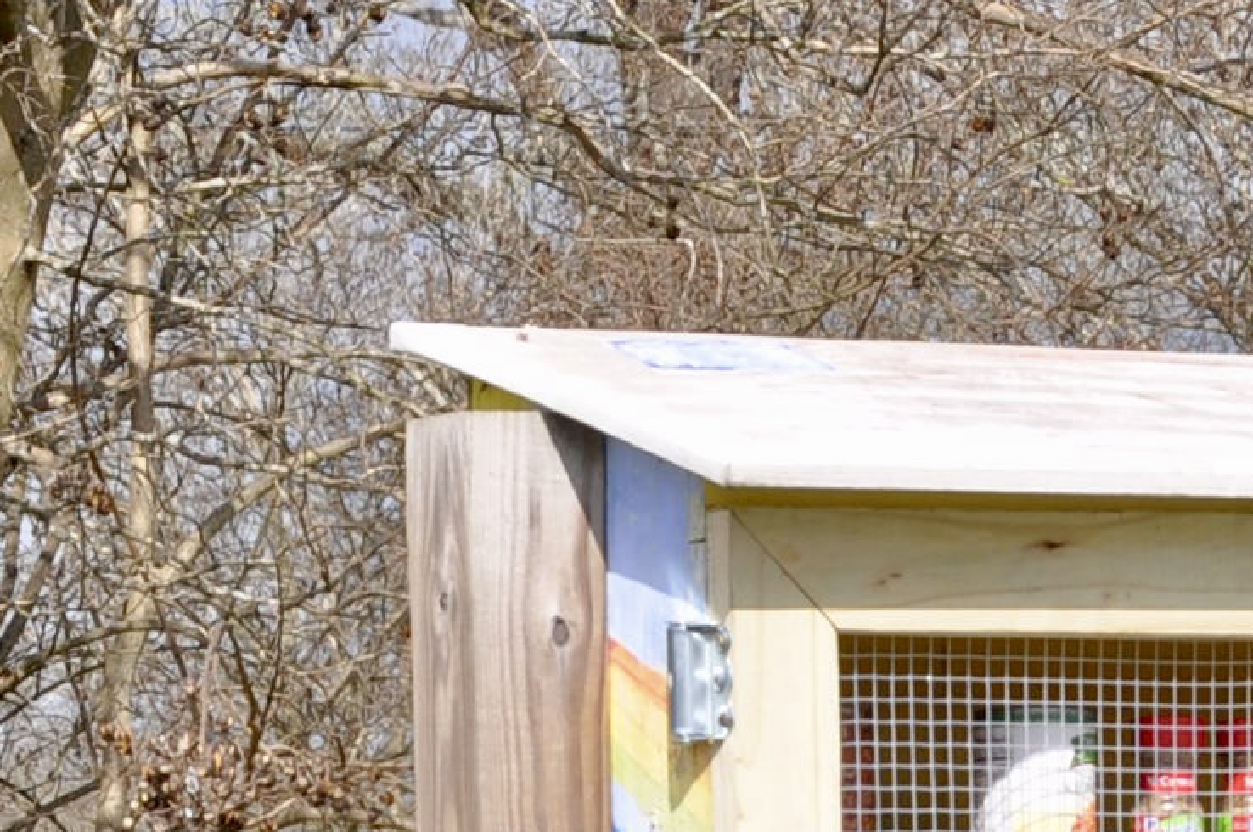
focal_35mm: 294
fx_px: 10225
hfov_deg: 7.0
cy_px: 1063
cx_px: 924
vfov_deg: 4.6
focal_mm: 45
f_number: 9
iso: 200
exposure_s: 1/320
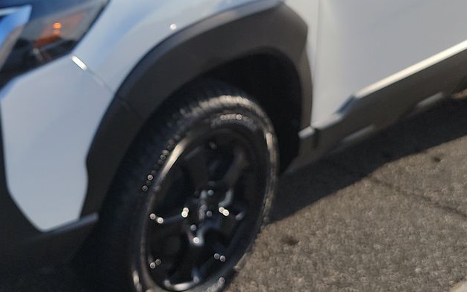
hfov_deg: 31.2
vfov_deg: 19.8
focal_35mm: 65
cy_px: 65
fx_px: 827
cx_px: 137
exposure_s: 1/584
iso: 50
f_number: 1.8
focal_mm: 6.7
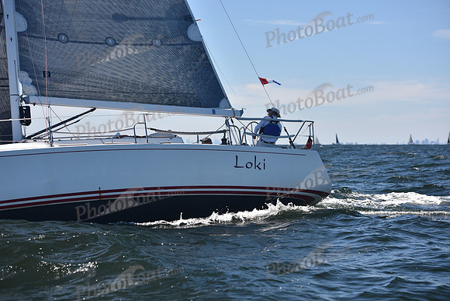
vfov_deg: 14.4
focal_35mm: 95
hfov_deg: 21.5
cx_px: 225
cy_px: 150
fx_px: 1188
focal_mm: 95
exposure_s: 1/800
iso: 200
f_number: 4.5
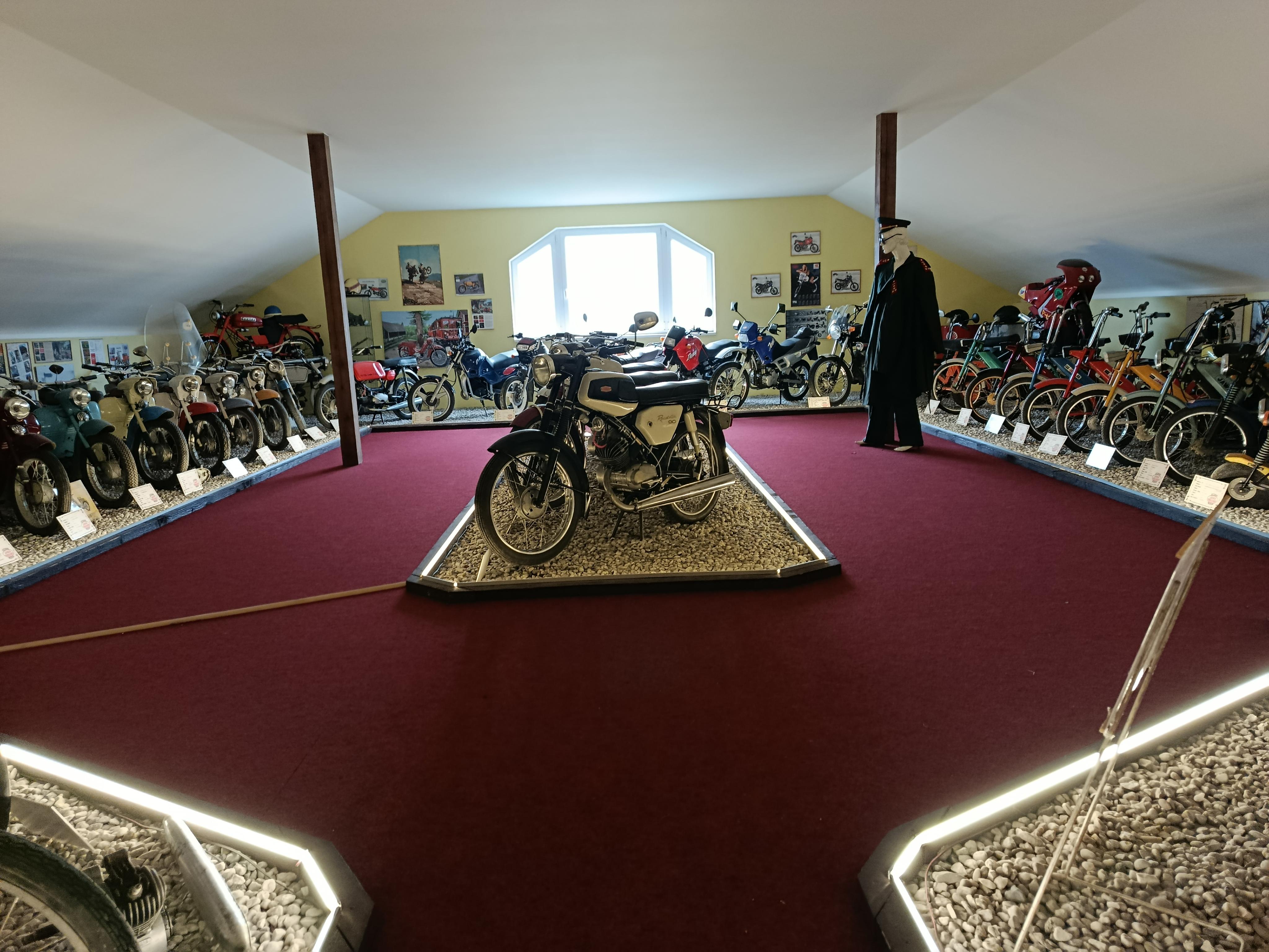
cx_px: 634
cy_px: 476
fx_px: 880
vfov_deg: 56.8
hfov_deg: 71.6
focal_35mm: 24
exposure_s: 1/50
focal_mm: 5.24
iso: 1118
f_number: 1.7
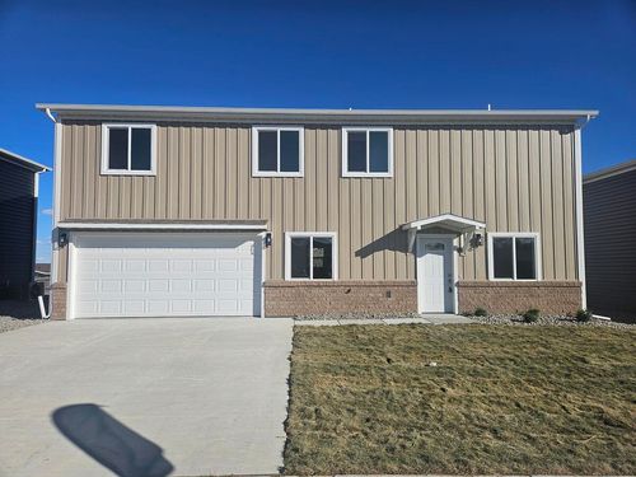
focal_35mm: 23
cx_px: 318
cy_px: 238
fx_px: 423
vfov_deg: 58.9
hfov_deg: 73.9
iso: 25
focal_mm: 5.4
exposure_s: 1/3255
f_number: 1.8
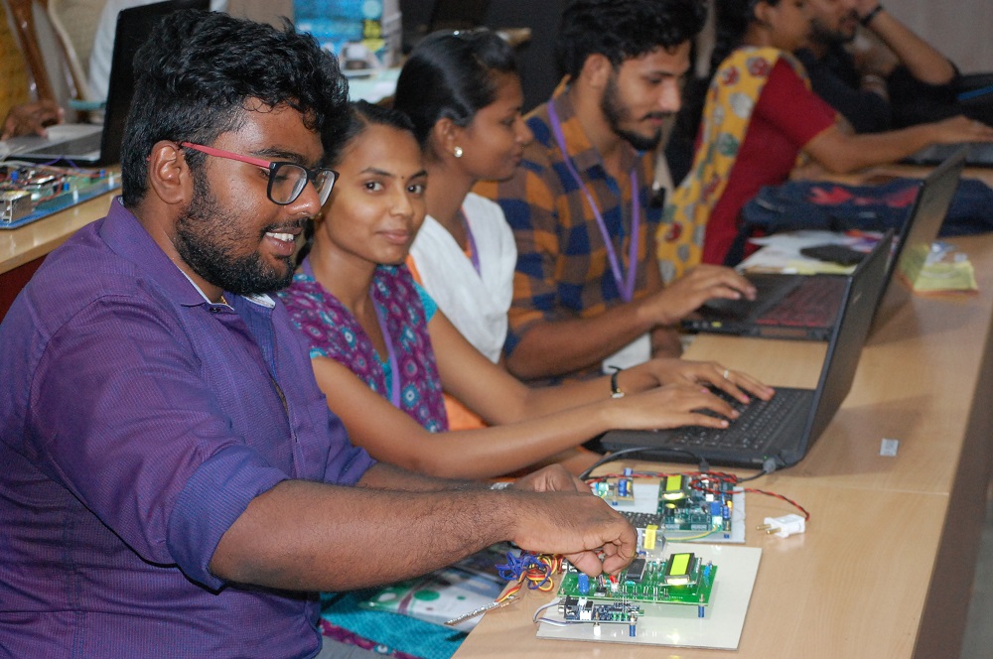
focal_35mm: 82
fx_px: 2273
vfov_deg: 16.5
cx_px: 496
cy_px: 330
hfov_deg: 24.6
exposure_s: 1/60
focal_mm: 55
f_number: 5
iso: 1600
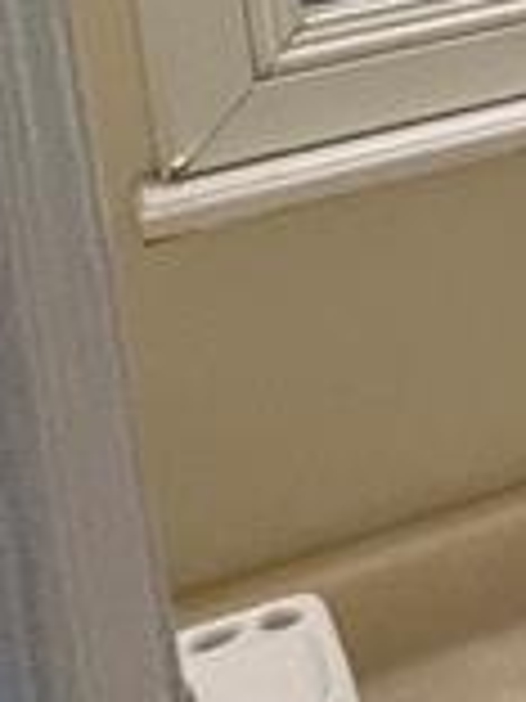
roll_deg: +2.4
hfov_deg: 10.4
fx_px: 2026
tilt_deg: -10.7
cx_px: 1591
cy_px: -342
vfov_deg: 17.7
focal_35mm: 100
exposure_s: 1/120
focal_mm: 1.57
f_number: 1.8
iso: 80
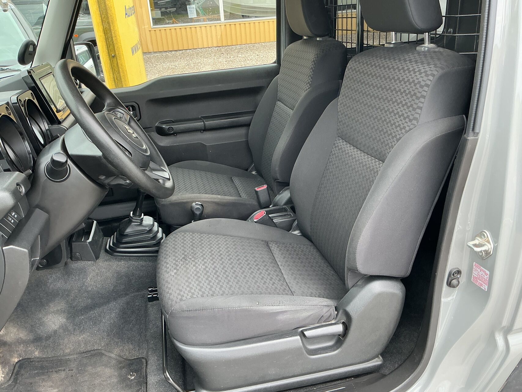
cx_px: 261
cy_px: 196
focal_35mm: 29
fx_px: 437
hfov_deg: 61.7
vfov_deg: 48.2
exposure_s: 1/120
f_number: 1.8
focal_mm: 3
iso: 40
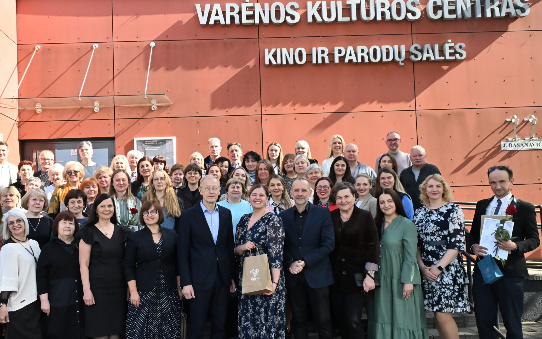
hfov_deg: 50.1
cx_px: 223
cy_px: 197
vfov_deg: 32.7
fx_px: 576
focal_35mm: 39
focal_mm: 31
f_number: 14
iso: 6400
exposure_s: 1/1250
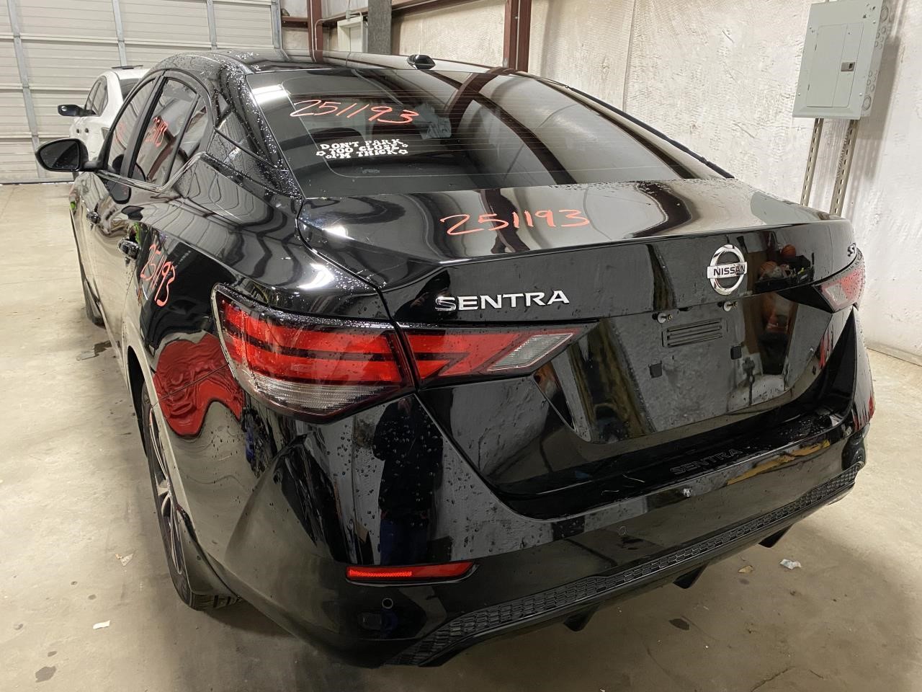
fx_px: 693
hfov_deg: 67.3
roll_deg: -1.6
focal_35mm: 26
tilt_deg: -20.3
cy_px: 346
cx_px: 461
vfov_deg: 53.1
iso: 500
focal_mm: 4.25
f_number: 1.8
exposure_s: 1/40
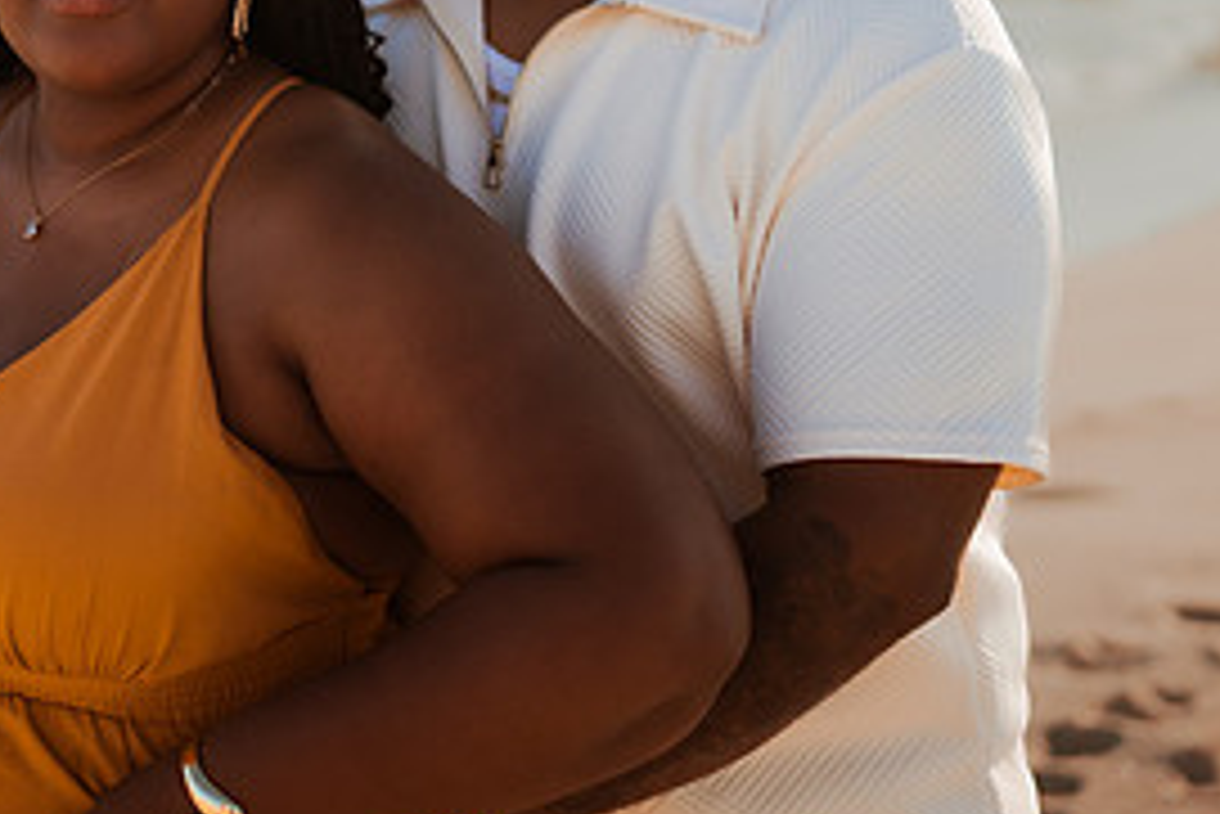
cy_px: 133
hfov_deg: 26.2
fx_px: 2543
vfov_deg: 18.0
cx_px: 158
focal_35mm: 75
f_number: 1.8
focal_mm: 35
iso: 100
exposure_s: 1/6400
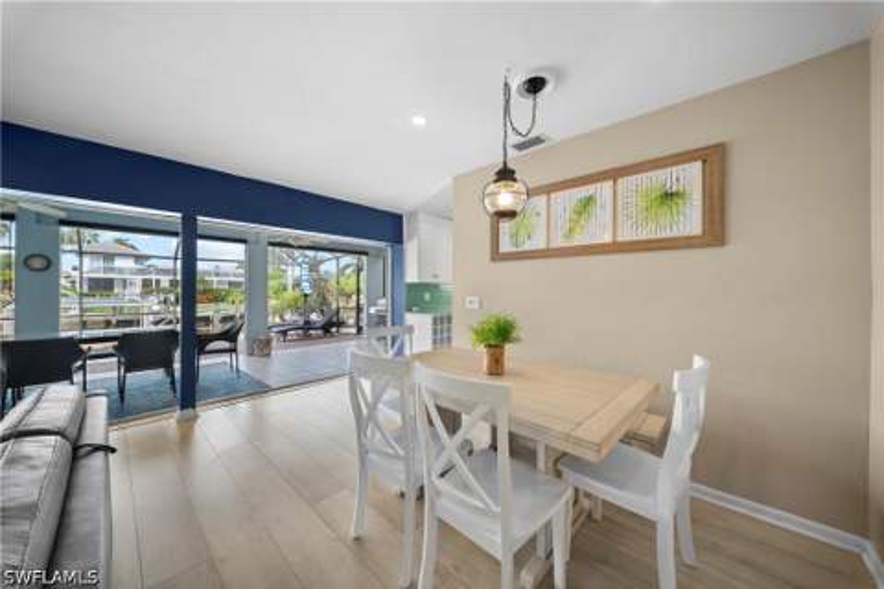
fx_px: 295
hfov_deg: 112.6
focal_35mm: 12
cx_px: 442
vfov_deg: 90.0
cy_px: 294
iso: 2000
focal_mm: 12
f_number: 11
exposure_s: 1/50
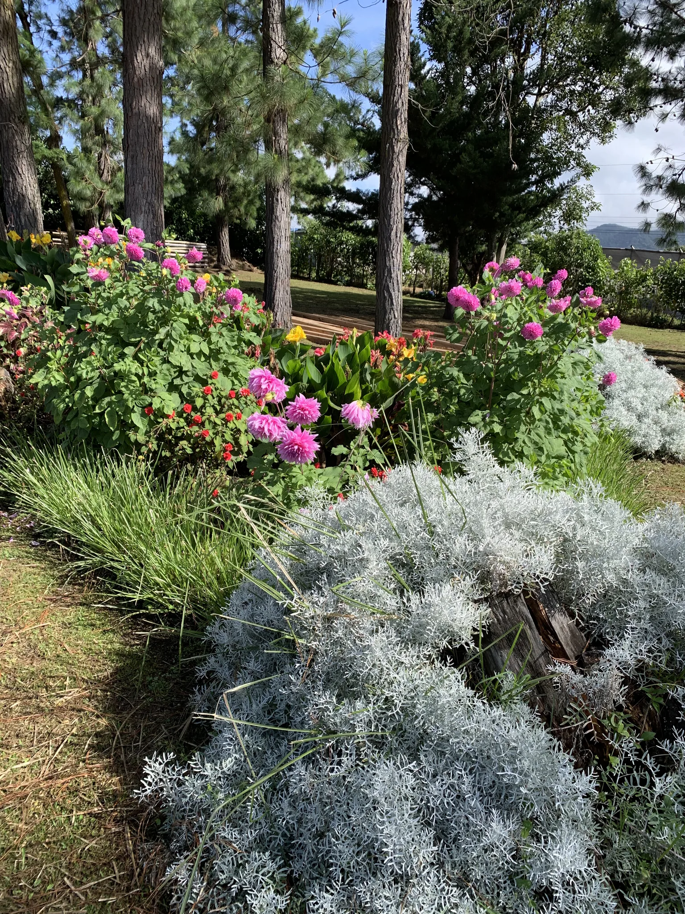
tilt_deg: -11.9
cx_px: 342
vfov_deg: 67.3
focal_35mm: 26
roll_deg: -3.8
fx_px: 686
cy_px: 457
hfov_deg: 53.1
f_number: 1.8
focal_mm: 4.25
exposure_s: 1/991
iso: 25
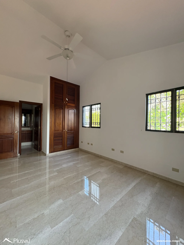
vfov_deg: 102.1
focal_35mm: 14
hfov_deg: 85.7
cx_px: 92
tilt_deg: +1.3
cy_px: 122
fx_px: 99
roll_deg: -0.8
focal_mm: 2.22
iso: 320
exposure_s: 1/60
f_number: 2.2
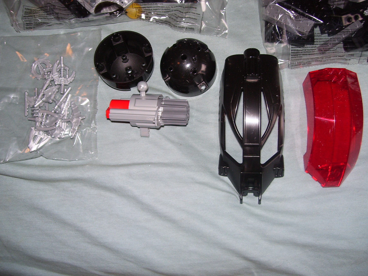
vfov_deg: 39.7
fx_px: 383
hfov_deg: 51.4
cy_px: 138
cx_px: 184
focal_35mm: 36
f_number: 2.7
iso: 80
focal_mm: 6
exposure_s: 1/60
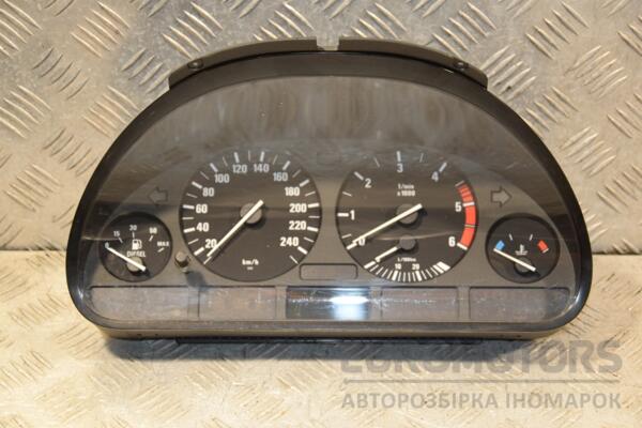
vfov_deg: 17.5
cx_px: 321
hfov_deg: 26.0
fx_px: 1391
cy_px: 214
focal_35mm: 78
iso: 800
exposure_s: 1/125
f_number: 5
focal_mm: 52
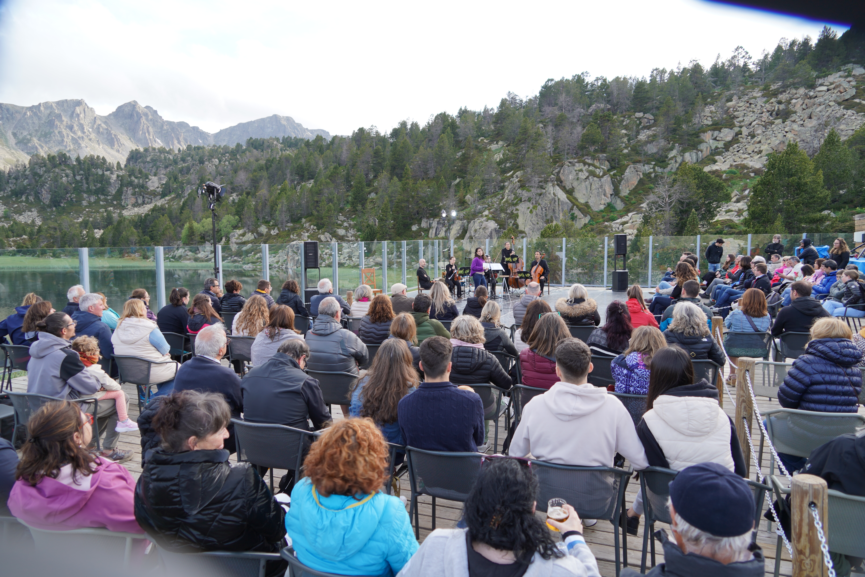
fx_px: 577
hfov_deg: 73.7
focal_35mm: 24
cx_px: 432
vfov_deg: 53.1
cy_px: 288
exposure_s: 1/80
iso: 100
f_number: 4.5
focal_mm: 24
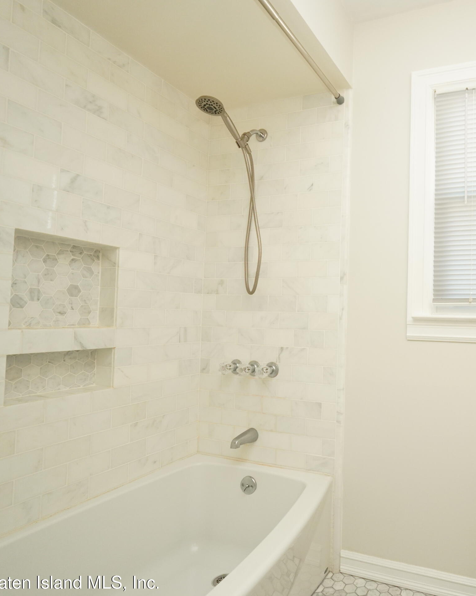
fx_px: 407
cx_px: 388
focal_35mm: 23
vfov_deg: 72.4
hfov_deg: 55.8
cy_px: 300
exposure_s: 1/125
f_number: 4.5
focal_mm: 10.5
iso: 1250
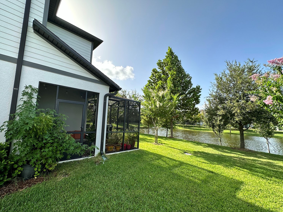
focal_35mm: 15
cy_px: 107
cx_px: 134
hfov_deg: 98.1
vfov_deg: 81.8
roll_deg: -2.6
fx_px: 123
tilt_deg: +6.4
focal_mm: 2.22
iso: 40
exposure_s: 1/1024
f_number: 2.2
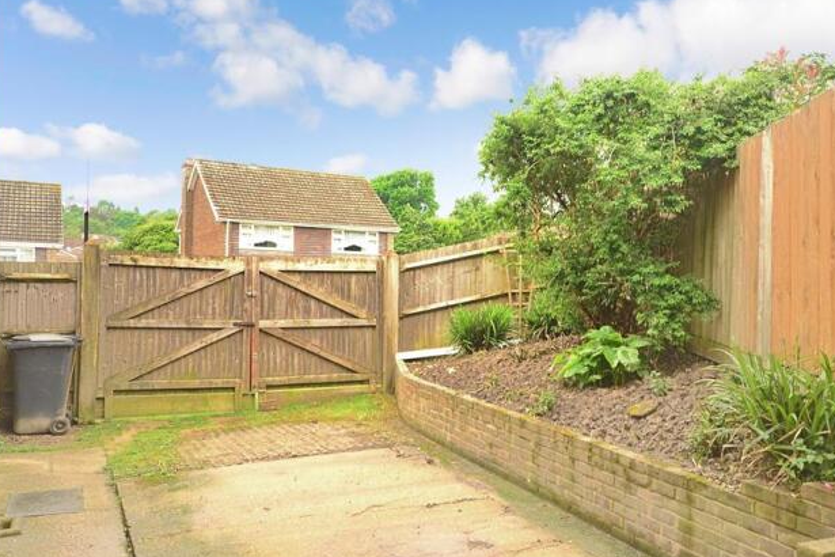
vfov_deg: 41.1
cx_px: 430
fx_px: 742
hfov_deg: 58.7
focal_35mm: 32
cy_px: 282
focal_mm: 20
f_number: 7.1
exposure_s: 1/25
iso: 200
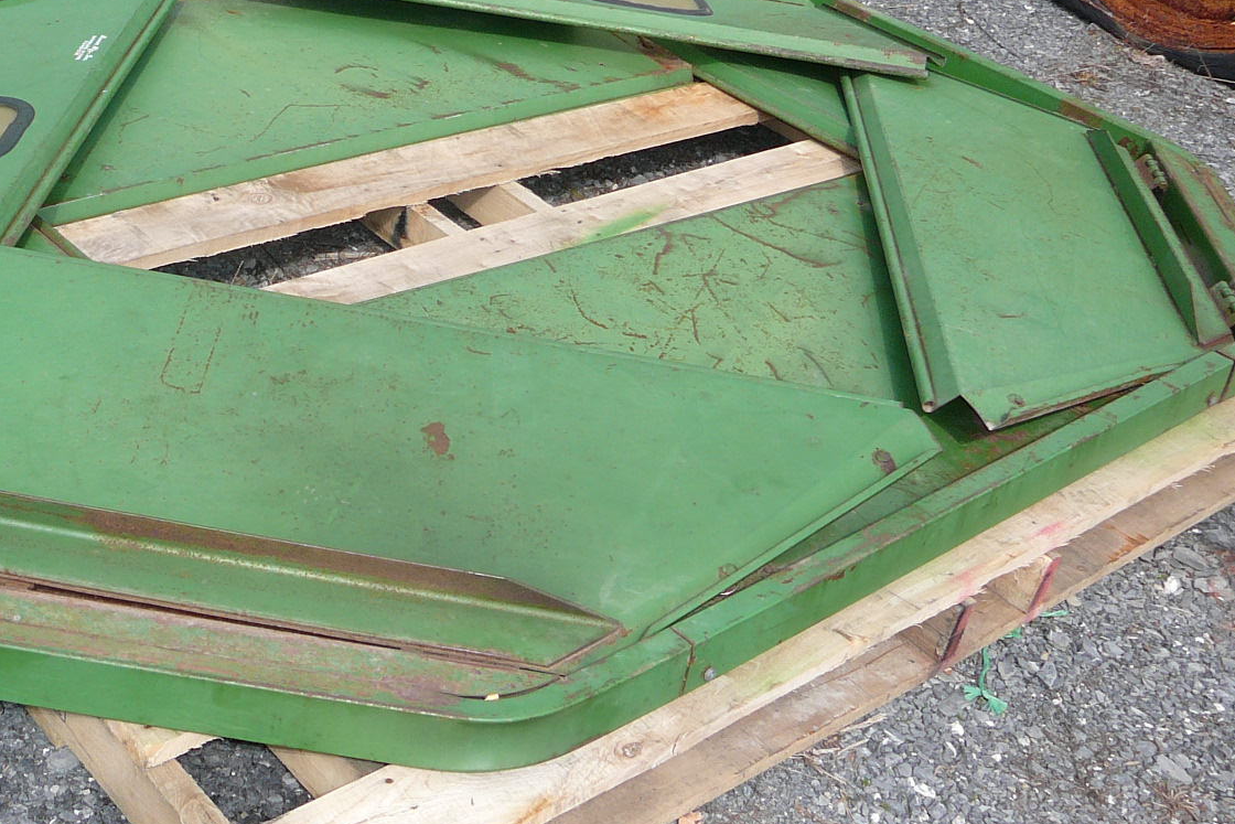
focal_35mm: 52
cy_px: 319
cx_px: 387
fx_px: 1784
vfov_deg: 25.9
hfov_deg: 37.7
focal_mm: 5.2
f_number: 2.8
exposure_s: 1/800
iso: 80
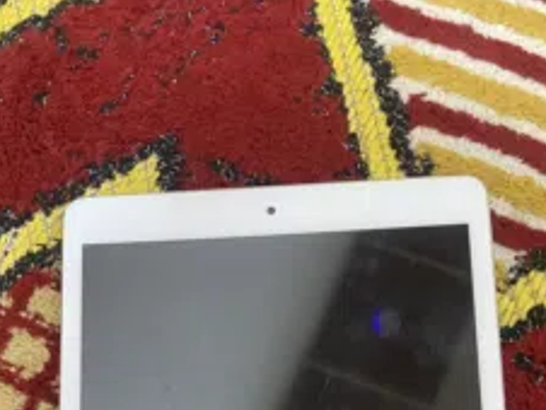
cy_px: 461
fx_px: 726
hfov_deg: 41.2
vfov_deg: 28.4
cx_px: 259
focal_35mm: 46
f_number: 1.8
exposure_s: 1/40
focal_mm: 4.25
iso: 500
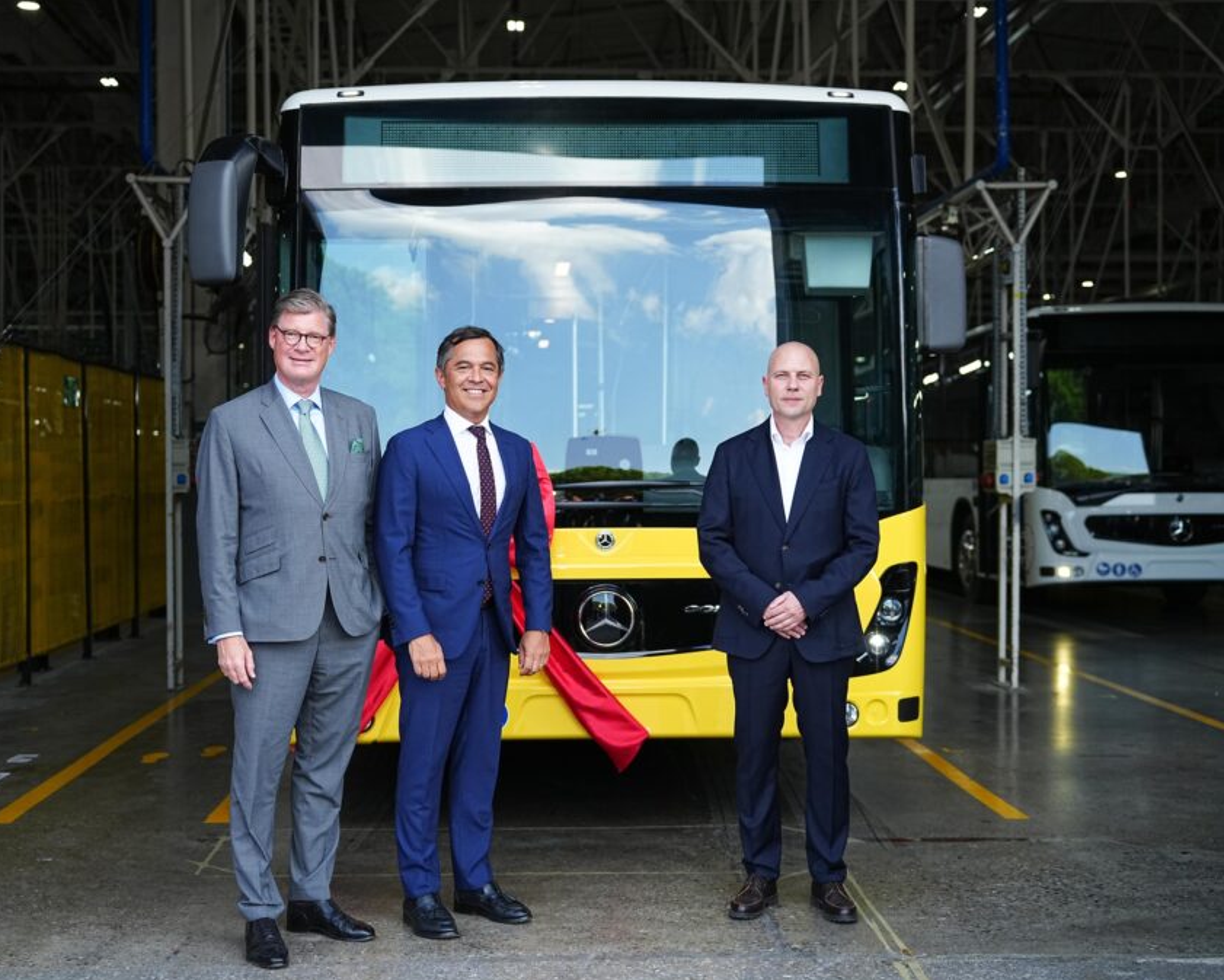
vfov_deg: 31.4
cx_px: 573
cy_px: 495
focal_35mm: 48
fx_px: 1743
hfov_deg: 38.7
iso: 640
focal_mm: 42.1
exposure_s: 1/1600
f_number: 2.8
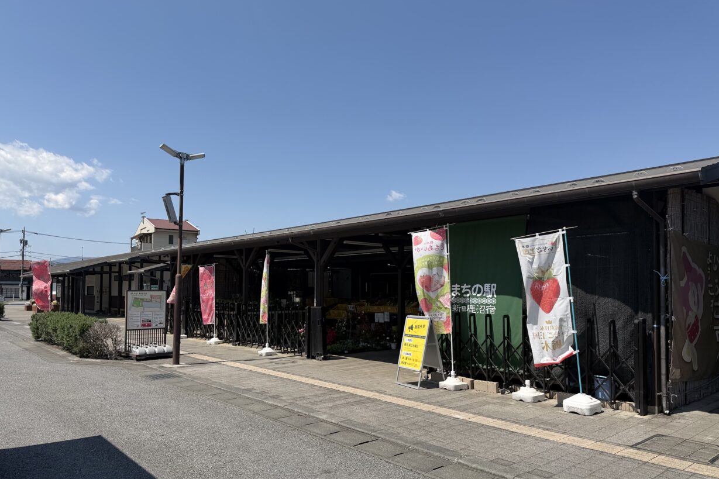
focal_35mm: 26
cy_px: 268
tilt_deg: +2.8
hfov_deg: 69.4
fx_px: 519
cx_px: 356
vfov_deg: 49.4
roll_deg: +1.0
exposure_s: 1/5714
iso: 80
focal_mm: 6.76
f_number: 1.78
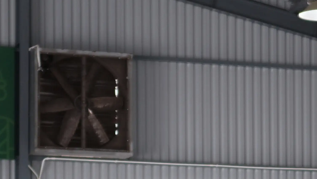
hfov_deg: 9.8
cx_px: 180
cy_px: 383
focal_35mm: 220
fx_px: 1850
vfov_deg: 5.4
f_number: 1.8
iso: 200
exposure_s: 1/160
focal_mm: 35
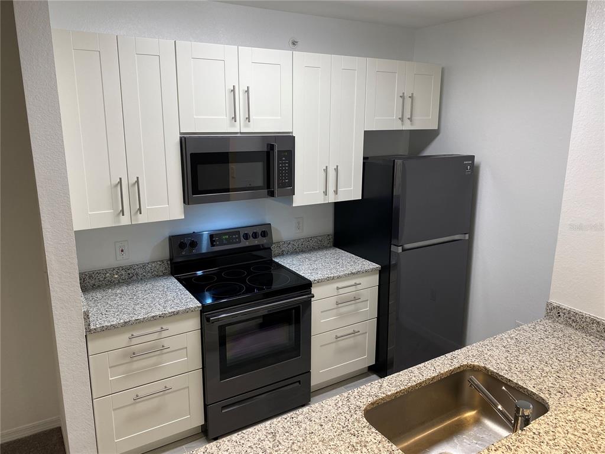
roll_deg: -1.3
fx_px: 454
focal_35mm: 26
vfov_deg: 53.1
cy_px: 227
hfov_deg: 67.3
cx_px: 302
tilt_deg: -12.5
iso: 100
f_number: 1.8
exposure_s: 1/120
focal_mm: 4.25
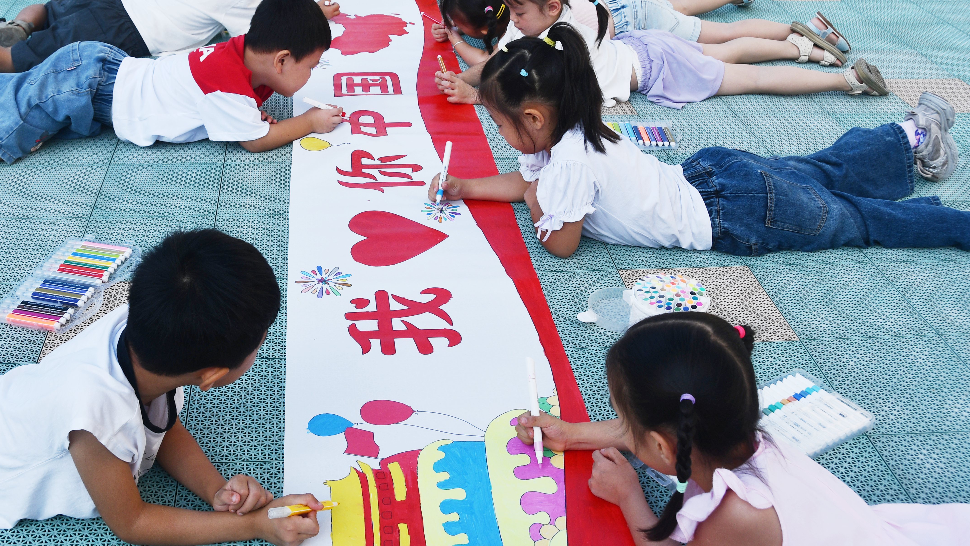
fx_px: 1055
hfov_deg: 49.2
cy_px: 196
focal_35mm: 41
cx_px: 406
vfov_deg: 28.9
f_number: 8
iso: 100
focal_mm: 20
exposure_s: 1/250
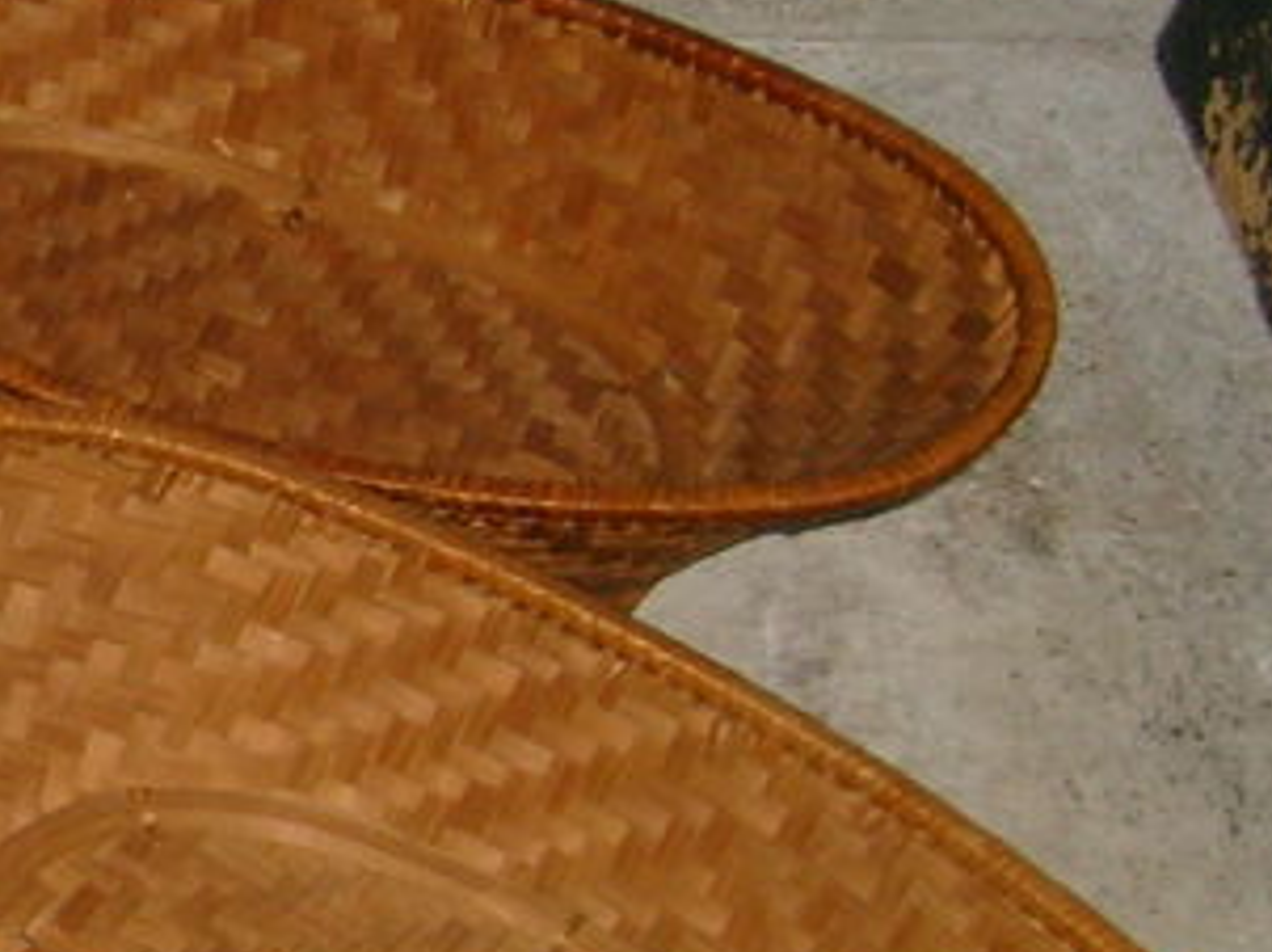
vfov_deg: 12.7
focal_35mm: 116
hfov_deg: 15.6
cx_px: -665
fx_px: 4259
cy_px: 607
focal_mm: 5.8
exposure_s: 1/45
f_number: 2.8
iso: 100
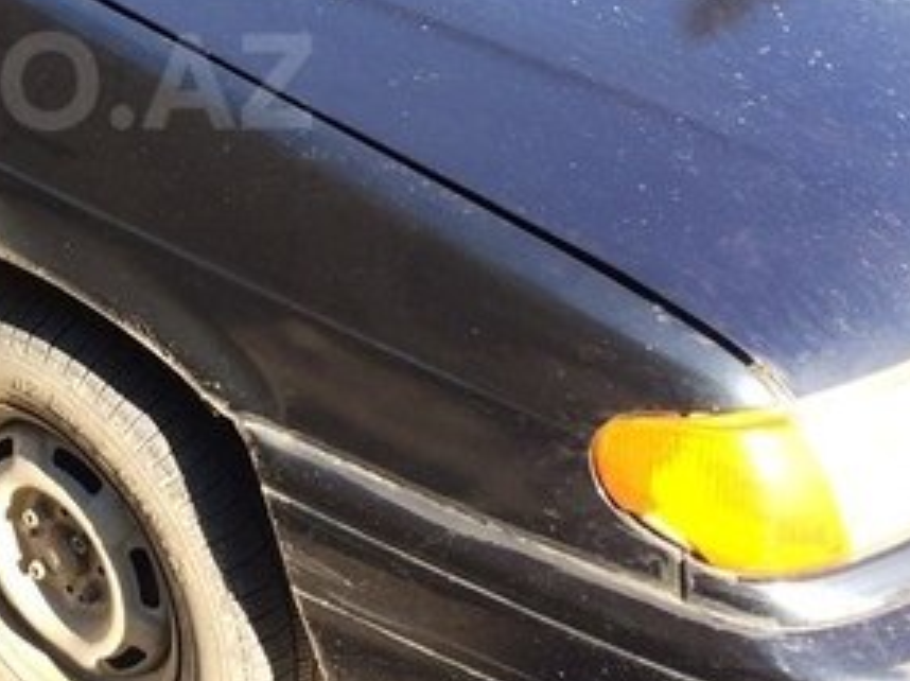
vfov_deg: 21.5
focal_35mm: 67
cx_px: -13
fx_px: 1760
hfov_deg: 27.3
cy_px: 81
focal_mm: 4.15
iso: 32
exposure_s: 1/295
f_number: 2.2
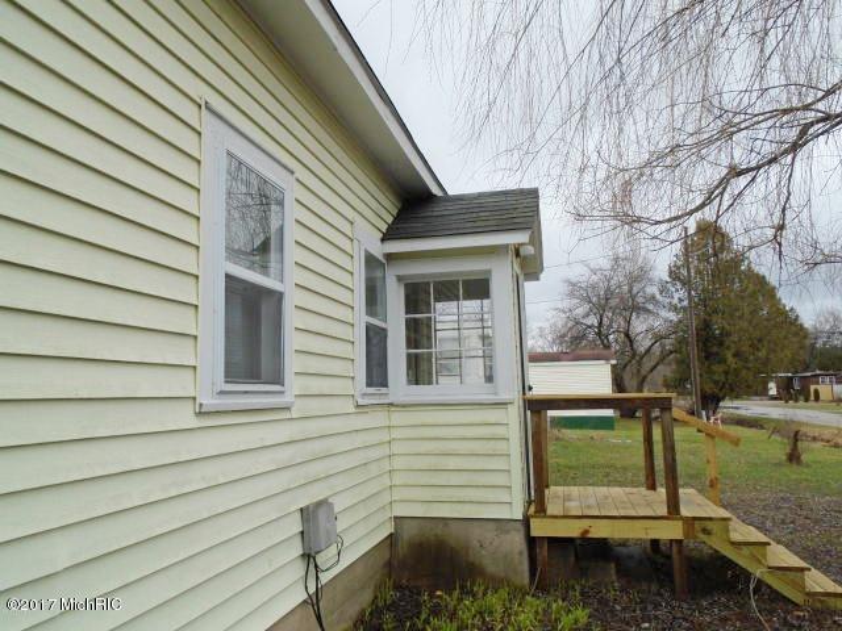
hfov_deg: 67.3
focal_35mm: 26
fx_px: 632
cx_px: 421
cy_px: 316
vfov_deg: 53.1
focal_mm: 4.6
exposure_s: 1/1000
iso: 100
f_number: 3.2
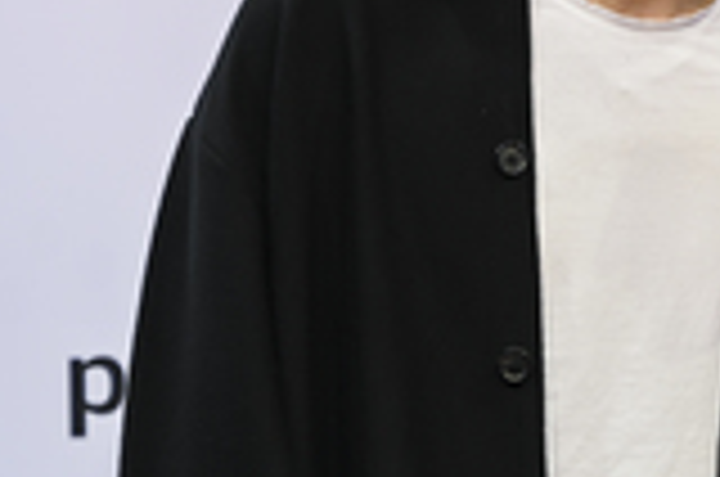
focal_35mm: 212
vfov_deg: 6.4
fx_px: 4232
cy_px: 58
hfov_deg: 9.6
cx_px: 934
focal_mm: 75
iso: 500
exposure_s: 1/200
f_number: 4
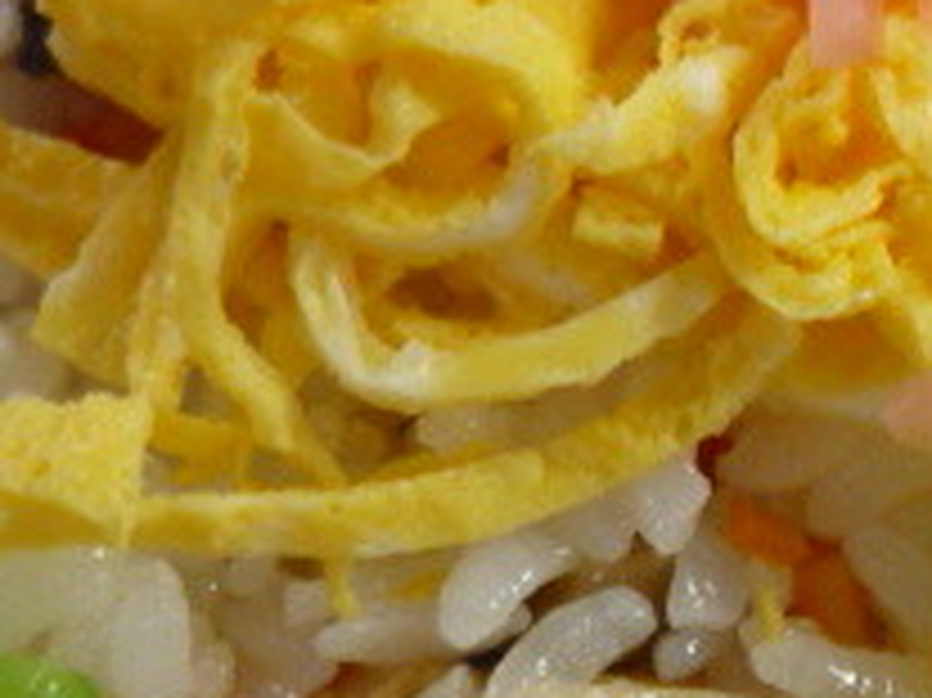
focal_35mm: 102
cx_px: 756
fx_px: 2745
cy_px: 464
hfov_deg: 19.1
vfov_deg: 14.5
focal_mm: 5.5
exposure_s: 1/30
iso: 400
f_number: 2.8
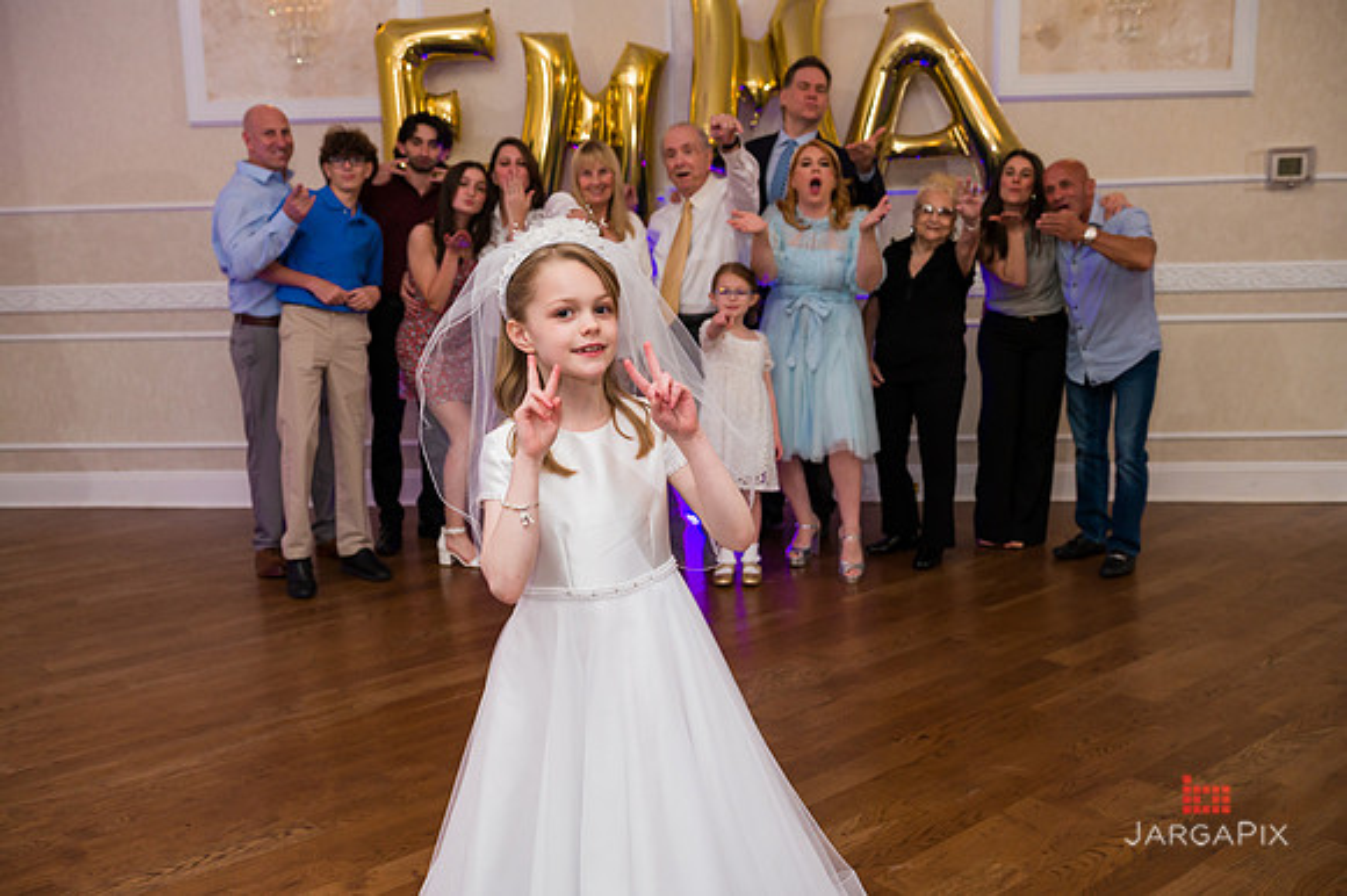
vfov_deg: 38.8
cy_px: 448
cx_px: 674
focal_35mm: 34
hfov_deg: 55.8
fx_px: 1271
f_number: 5
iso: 1250
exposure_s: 1/200
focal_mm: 34
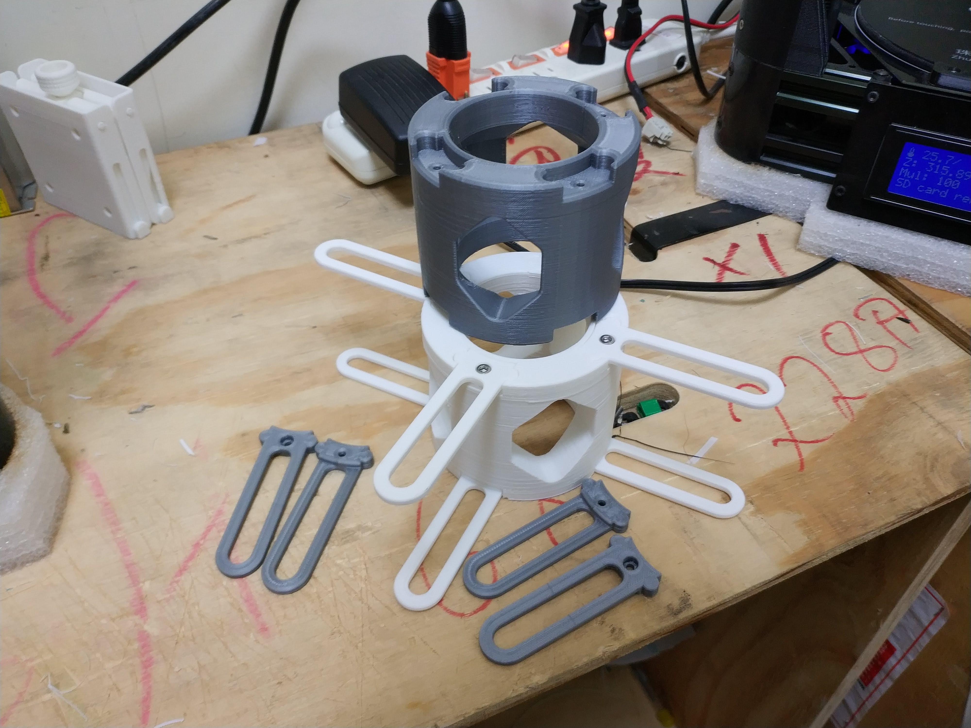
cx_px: 486
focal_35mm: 32
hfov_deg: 56.8
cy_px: 364
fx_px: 898
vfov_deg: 44.2
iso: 250
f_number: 2
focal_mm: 4.5
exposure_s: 1/24
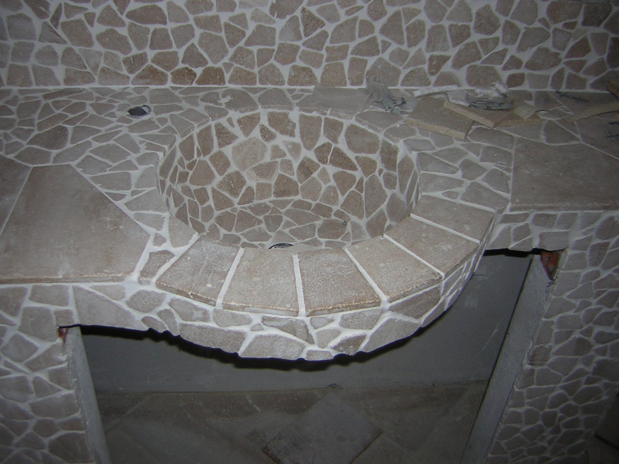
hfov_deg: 51.4
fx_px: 644
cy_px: 232
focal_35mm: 36
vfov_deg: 39.7
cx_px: 310
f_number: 2.6
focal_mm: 4.7
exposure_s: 1/60.1
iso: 50
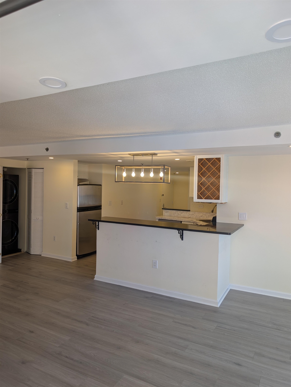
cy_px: 194
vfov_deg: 71.5
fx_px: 268
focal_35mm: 24
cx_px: 146
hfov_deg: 56.9
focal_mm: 6.9
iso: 26
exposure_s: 1/40
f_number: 1.68
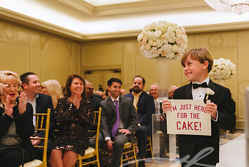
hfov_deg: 38.1
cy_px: 111
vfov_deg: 26.4
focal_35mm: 51
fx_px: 353
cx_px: 178
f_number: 3.5
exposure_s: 1/160
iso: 2500
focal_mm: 34
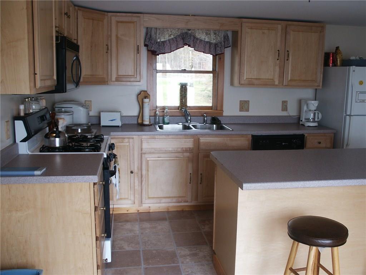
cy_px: 138
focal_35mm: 35
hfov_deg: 52.6
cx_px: 183
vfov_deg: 40.7
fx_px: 370
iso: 64
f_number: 3
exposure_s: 1/45
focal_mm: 7.18
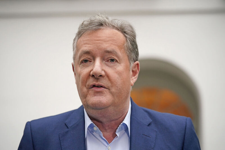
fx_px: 606
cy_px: 75
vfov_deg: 14.1
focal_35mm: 97
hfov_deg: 21.0
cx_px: 112
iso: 1250
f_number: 2.8
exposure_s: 1/320
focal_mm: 97
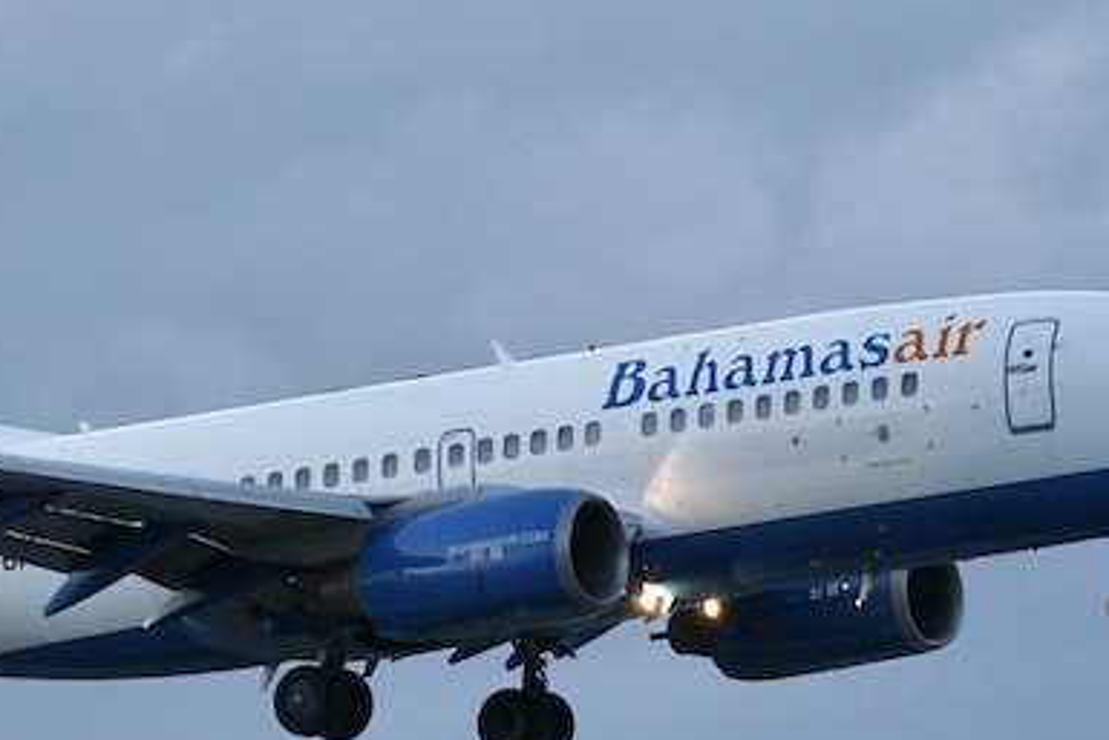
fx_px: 12419
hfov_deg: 5.1
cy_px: 485
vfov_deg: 3.4
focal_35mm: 403
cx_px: 302
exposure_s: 1/160
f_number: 5.6
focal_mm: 194
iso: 800
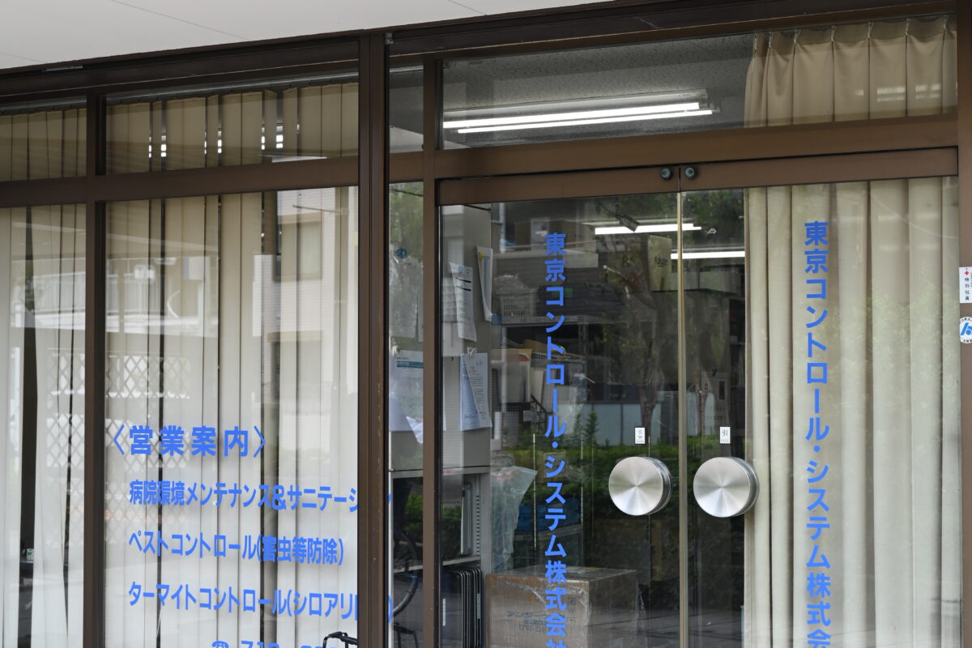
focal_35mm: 43
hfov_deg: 45.4
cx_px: 486
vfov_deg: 31.2
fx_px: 1161
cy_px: 324
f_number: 4
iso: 200
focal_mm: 43
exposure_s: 1/250
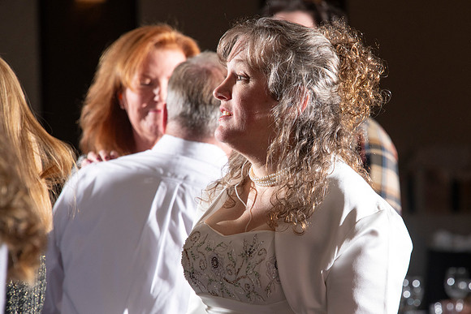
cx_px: 286
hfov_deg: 5.7
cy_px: 191
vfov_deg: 3.8
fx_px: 4763
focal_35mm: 364
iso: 800
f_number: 9
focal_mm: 300
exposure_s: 1/160
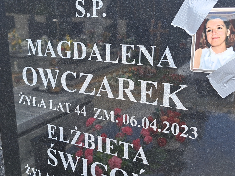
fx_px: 163
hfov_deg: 71.6
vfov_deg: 56.8
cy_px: 88
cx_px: 118
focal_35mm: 24
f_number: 1.8
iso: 50
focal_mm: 5.23
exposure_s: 1/130
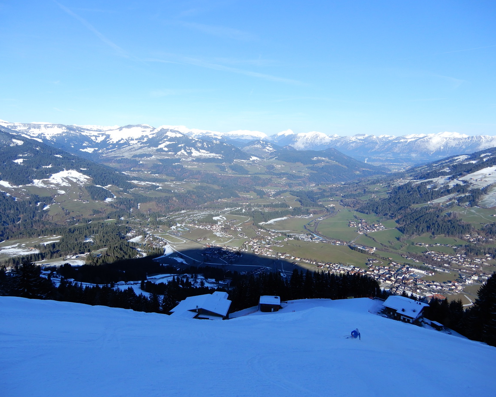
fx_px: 382
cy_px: 203
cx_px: 230
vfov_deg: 54.9
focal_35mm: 26
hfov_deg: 65.9
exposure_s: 1/800
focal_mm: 4.3
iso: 80
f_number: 3.4
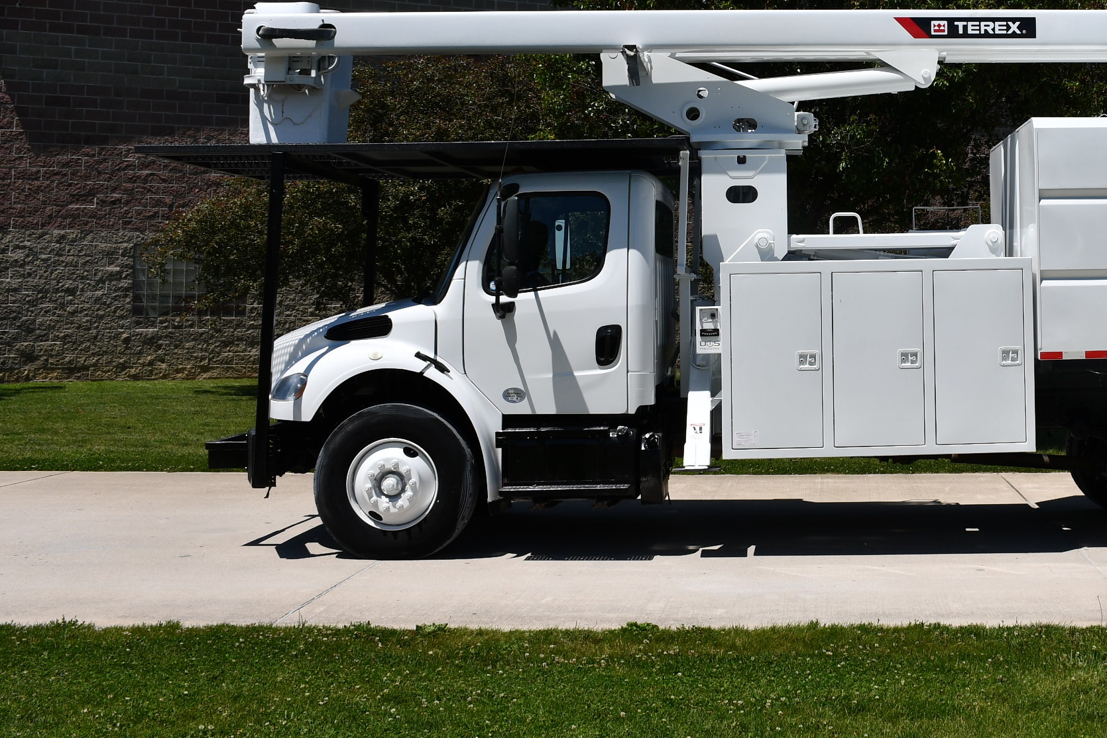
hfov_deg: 38.0
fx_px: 1538
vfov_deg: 26.6
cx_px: 905
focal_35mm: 50
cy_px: 174
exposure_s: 1/400
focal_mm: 20
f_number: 10
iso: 100
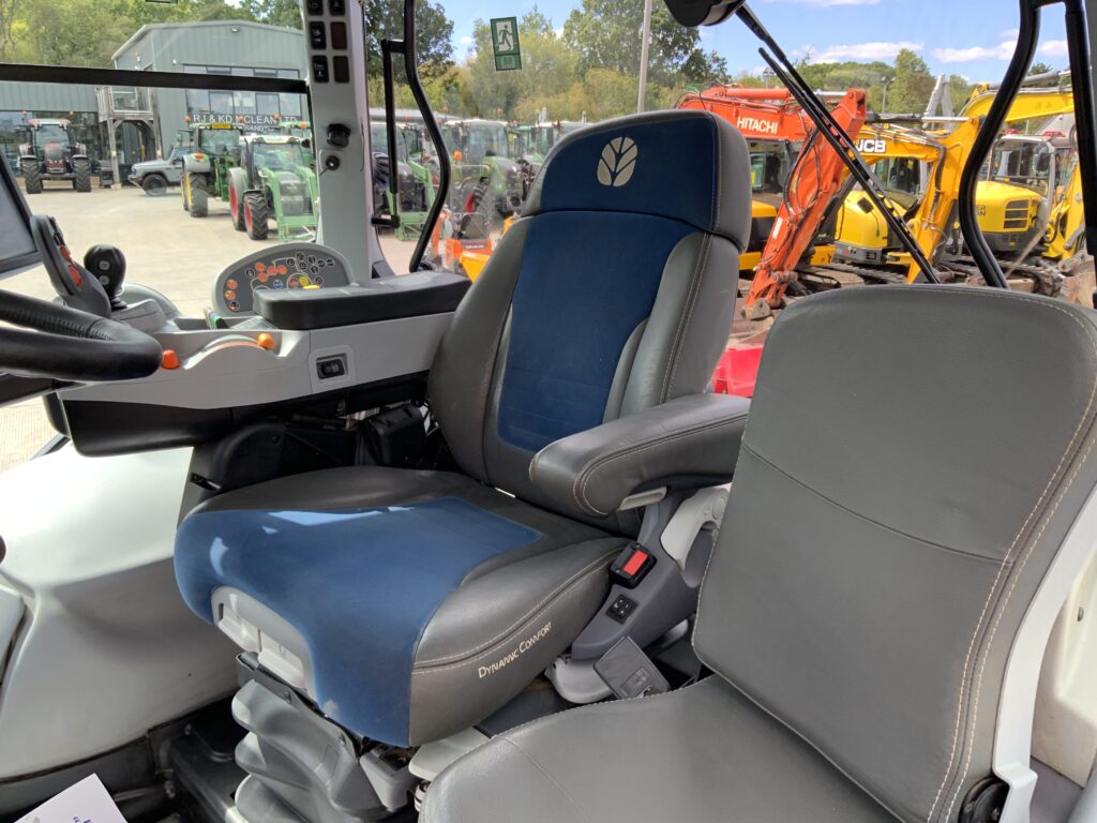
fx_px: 919
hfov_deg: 61.7
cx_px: 548
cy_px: 412
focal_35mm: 29
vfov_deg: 48.2
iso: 16
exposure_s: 1/123
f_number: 1.8
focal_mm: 3
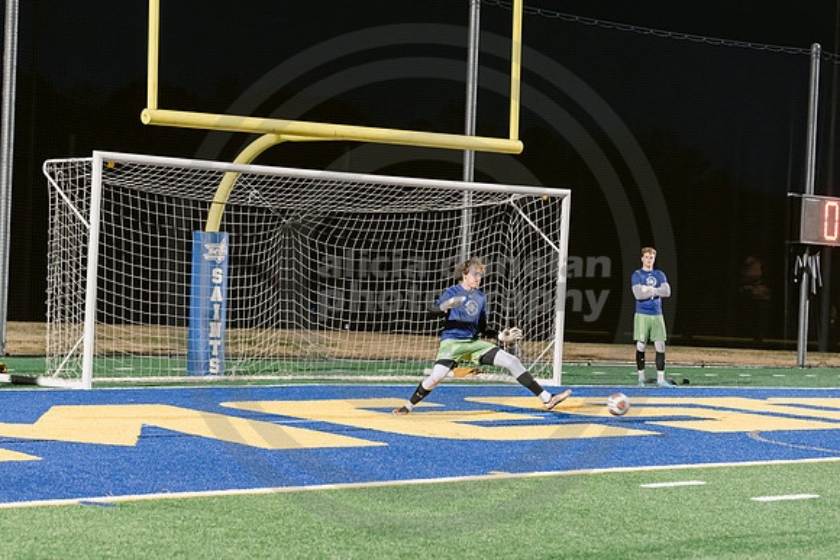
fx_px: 2380
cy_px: 280
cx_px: 420
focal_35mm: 102
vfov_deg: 13.4
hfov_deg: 20.0
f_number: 4
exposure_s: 1/250
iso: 2500
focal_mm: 102
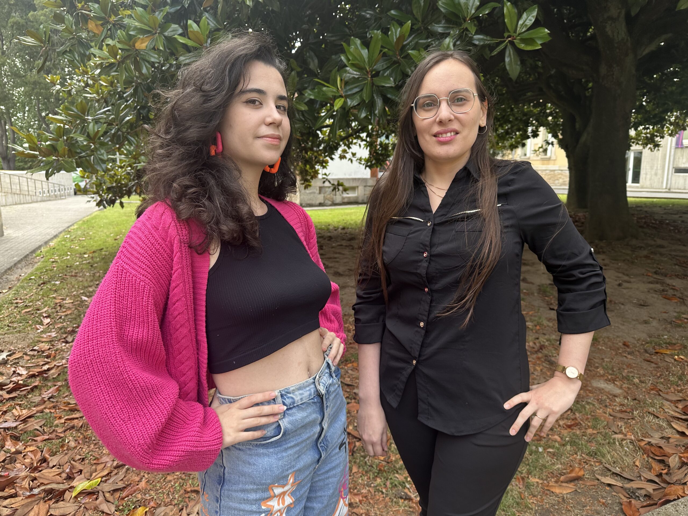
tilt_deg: -9.4
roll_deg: +0.0
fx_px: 477
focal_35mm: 24
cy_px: 258
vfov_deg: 56.8
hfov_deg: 71.6
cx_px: 344
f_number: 1.78
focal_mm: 6.86
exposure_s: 1/489
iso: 80
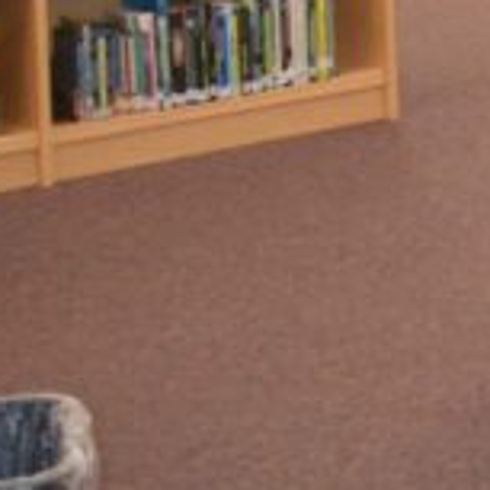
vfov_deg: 10.5
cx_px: 1390
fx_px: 2450
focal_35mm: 153
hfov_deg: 9.4
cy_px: -487
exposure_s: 1/80
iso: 400
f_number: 3.5
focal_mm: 18
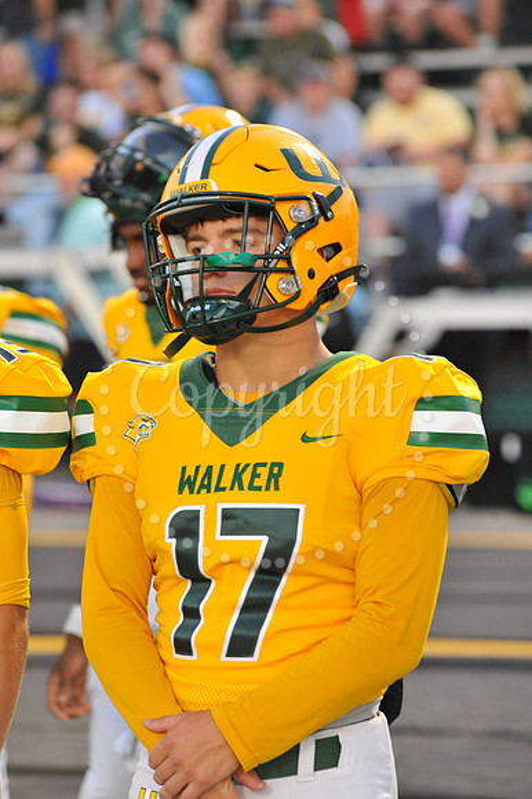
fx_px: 4105
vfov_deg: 11.1
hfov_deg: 7.4
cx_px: 266
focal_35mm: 185
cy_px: 400
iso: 2000
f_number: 6.3
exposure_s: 1/100
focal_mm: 185
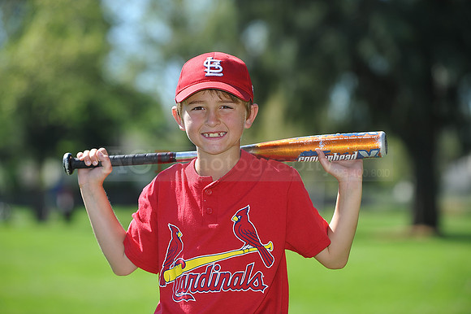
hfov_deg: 12.5
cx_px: 236
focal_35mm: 165
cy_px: 157
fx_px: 2157
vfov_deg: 8.3
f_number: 4.5
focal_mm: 165
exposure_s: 1/800
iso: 200
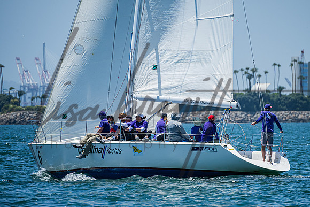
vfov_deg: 2.8
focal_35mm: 487
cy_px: 118
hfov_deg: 4.2
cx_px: 189
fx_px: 4192
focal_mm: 400
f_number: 8
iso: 400
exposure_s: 1/1600
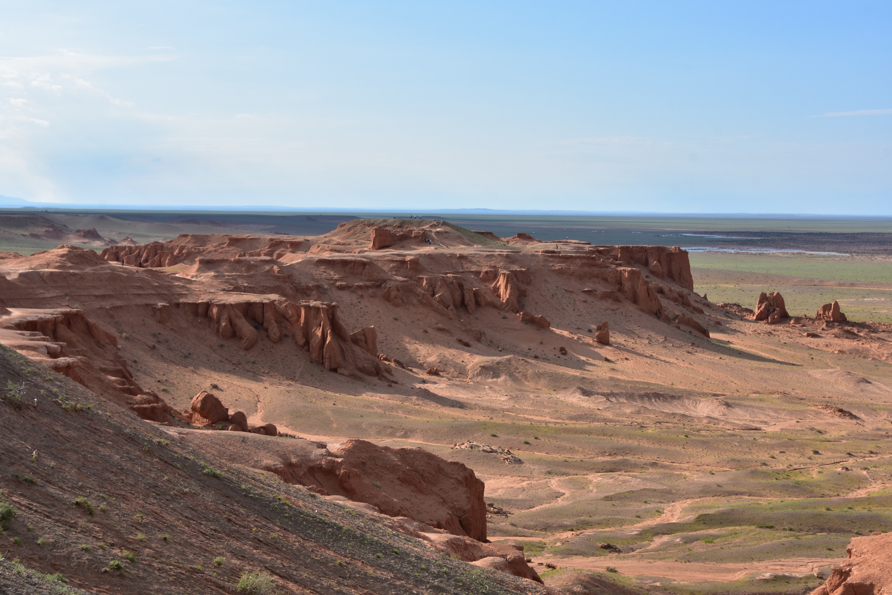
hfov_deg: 37.9
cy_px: 298
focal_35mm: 52
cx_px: 446
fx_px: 1301
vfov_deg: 25.8
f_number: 11
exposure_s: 1/160
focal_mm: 35
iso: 100
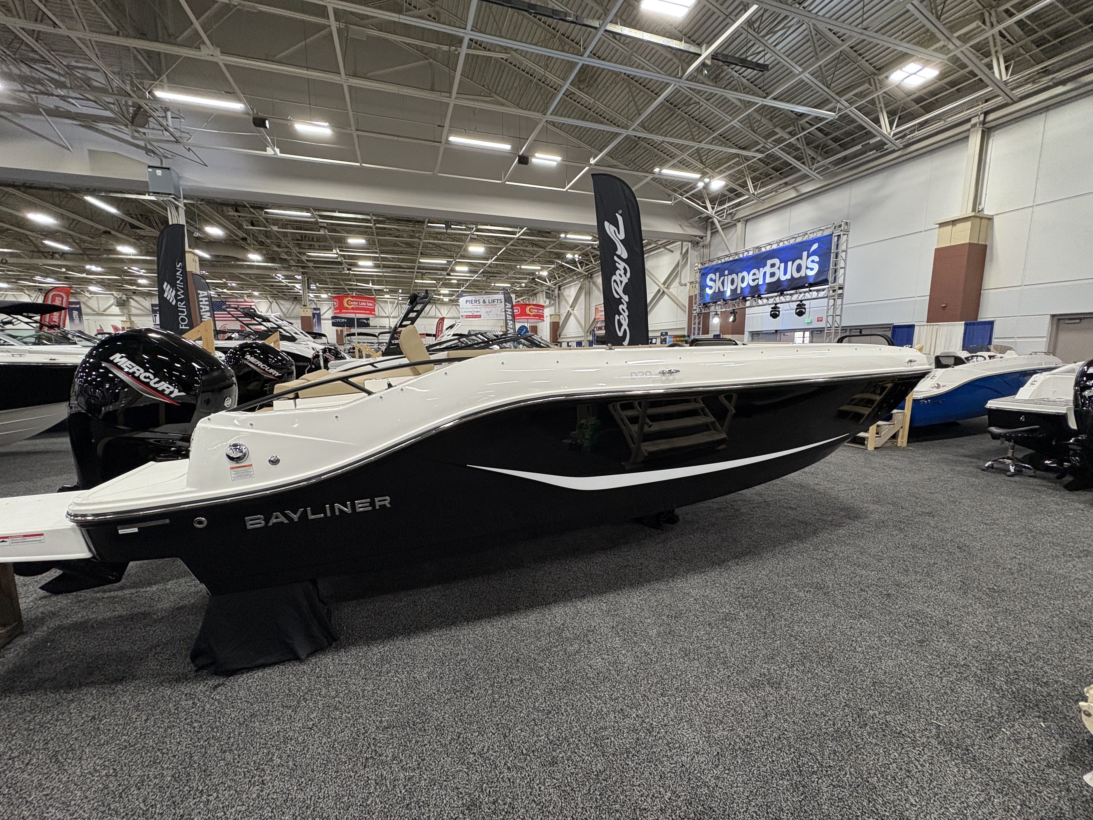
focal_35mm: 14
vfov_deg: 85.7
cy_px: 410
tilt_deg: -7.0
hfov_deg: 102.1
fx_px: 442
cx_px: 546
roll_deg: +0.7
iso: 200
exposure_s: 1/60
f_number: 2.2
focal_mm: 2.22
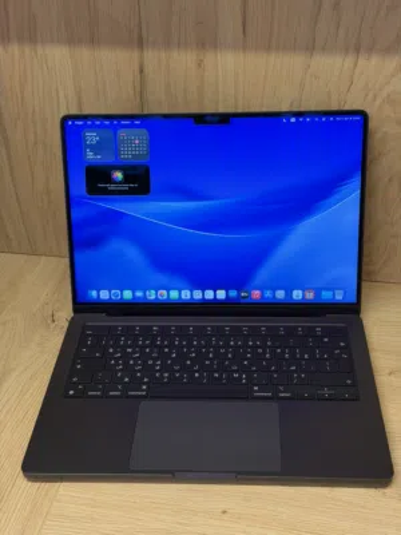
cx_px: 200
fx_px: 741
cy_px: 268
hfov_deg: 30.3
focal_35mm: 48
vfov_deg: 39.7
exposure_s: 1/50
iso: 160
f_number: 1.78
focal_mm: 6.76
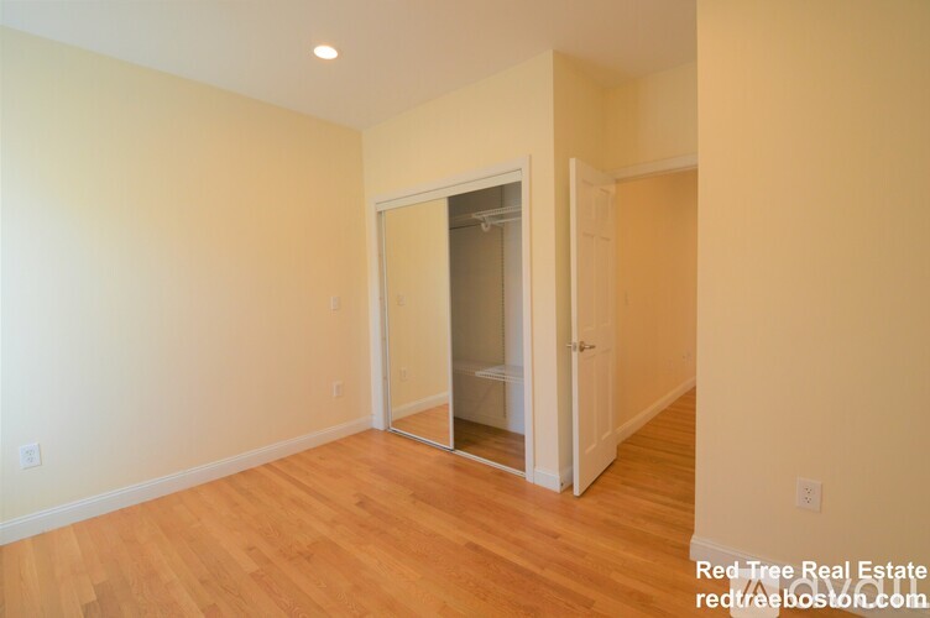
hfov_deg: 100.4
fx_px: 387
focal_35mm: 15
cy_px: 309
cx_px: 465
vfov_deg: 77.2
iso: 400
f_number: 5.6
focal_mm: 10
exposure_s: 1/125
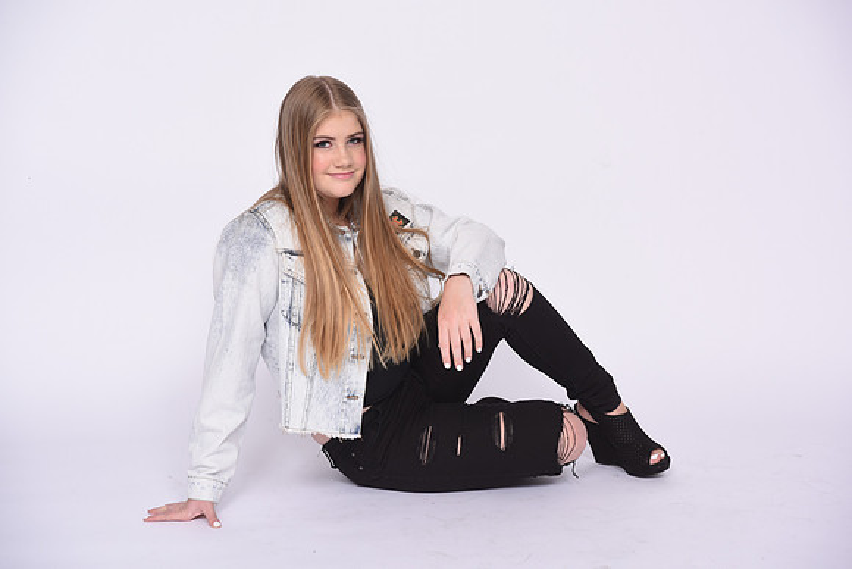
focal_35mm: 55
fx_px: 1302
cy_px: 284
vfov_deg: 24.6
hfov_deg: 36.2
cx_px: 426
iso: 160
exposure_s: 1/125
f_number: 9
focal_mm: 55
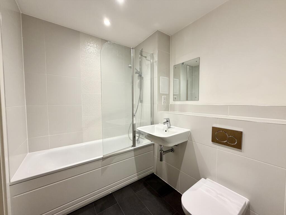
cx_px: 143
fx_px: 116
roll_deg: +0.2
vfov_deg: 85.7
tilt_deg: -3.1
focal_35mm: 14
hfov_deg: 102.1
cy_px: 108
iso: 160
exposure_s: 1/50
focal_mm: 2.22
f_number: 2.2
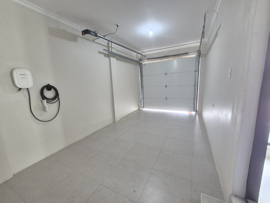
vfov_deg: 89.9
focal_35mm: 13
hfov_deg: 106.2
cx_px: 135
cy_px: 102
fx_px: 101
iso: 640
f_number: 2.2
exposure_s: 1/60
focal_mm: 2.2
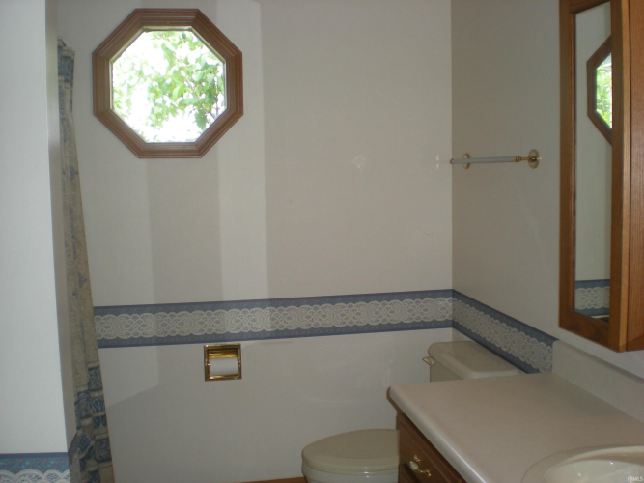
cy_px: 242
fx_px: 707
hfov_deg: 49.0
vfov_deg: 37.7
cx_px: 322
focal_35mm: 38
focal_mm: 6.3
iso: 81
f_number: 3.1
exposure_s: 1/60
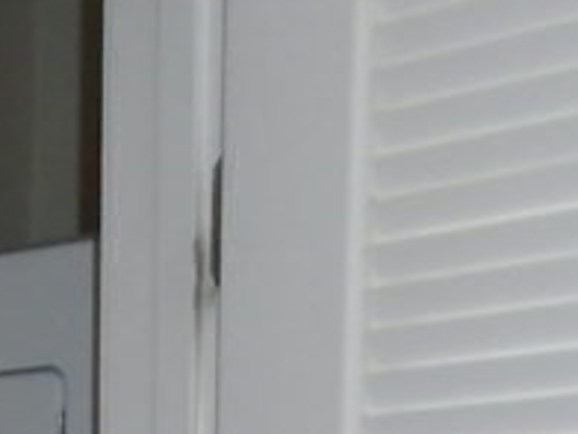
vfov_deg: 9.5
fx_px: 2271
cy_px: 1089
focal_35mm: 136
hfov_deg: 13.7
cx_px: -257
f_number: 3.2
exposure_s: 1/30
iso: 200
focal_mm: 4.6
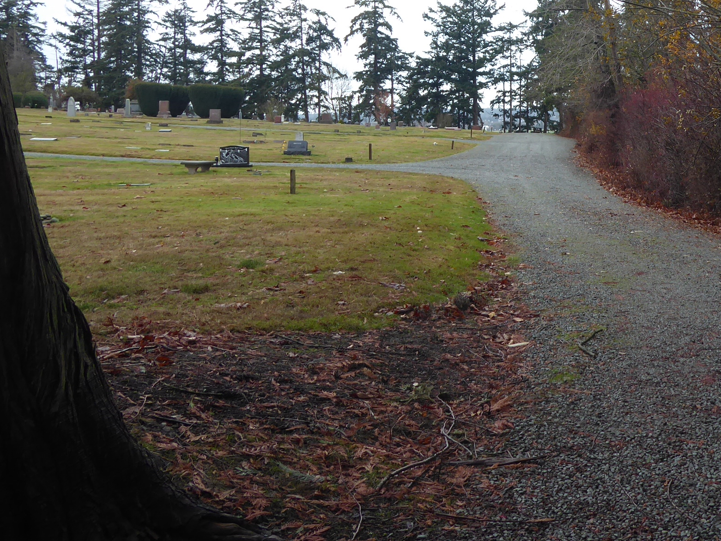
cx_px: 563
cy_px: 128
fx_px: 854
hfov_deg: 43.9
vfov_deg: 34.3
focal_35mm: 41
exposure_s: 1/80
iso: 80
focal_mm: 4.3
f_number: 3.3
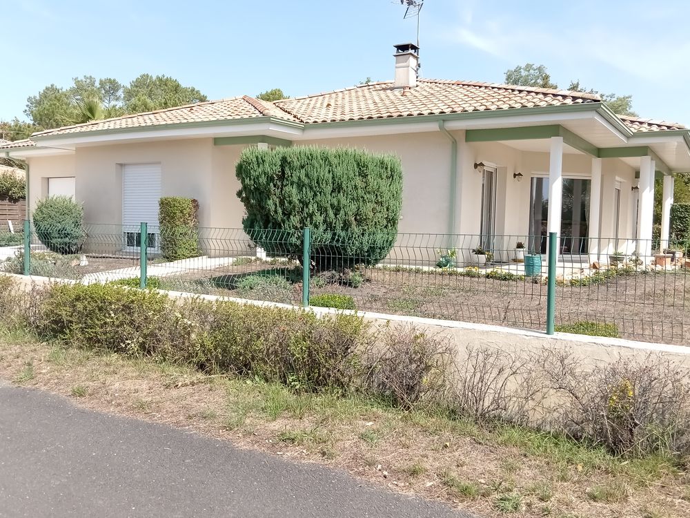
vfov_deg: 45.4
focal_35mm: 31
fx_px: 618
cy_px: 259
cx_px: 345
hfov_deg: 58.4
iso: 116
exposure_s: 1/409
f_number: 1.8
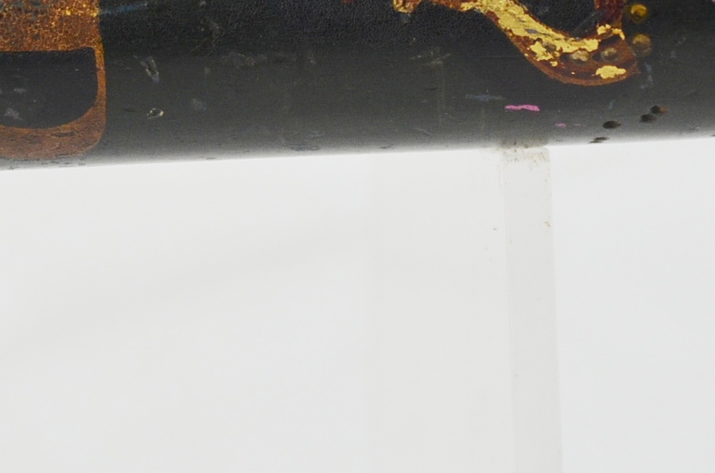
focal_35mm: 358
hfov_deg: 5.8
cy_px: -75
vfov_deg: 3.8
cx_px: 265
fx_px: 7086
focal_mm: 75
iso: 640
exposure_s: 1/250
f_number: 5.3
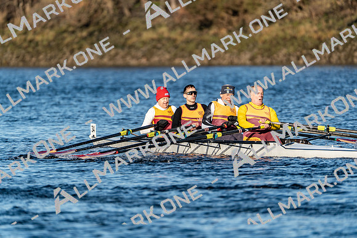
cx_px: 178
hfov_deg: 3.4
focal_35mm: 600
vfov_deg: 2.3
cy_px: 119
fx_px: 5951
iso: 400
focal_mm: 600
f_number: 6.3
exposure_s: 1/2000
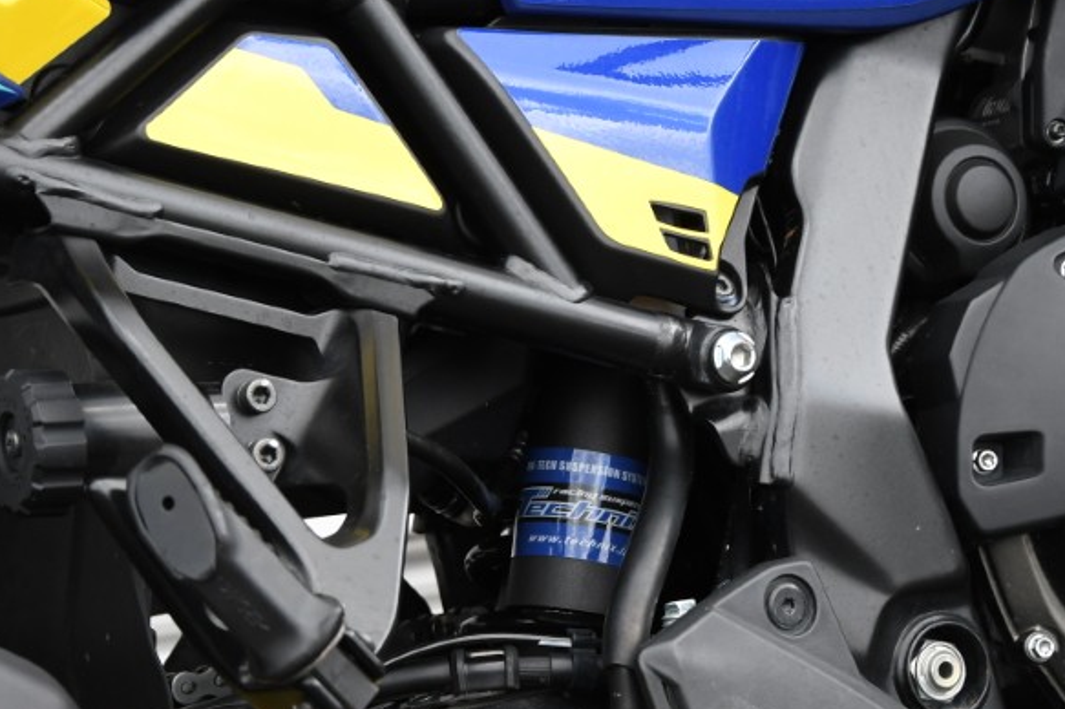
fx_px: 5085
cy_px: 559
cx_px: 574
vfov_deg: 8.0
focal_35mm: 172
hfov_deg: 12.0
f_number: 5
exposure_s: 1/800
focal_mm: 58
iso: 800
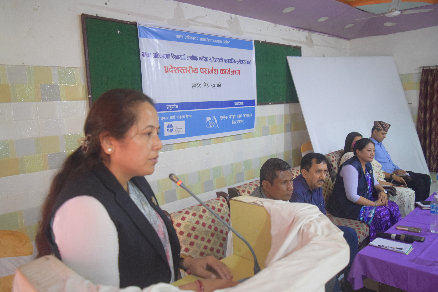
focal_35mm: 27
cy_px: 146
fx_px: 329
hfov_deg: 67.4
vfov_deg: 48.0
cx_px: 219
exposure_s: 1/40
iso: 3200
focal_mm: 18
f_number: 3.5
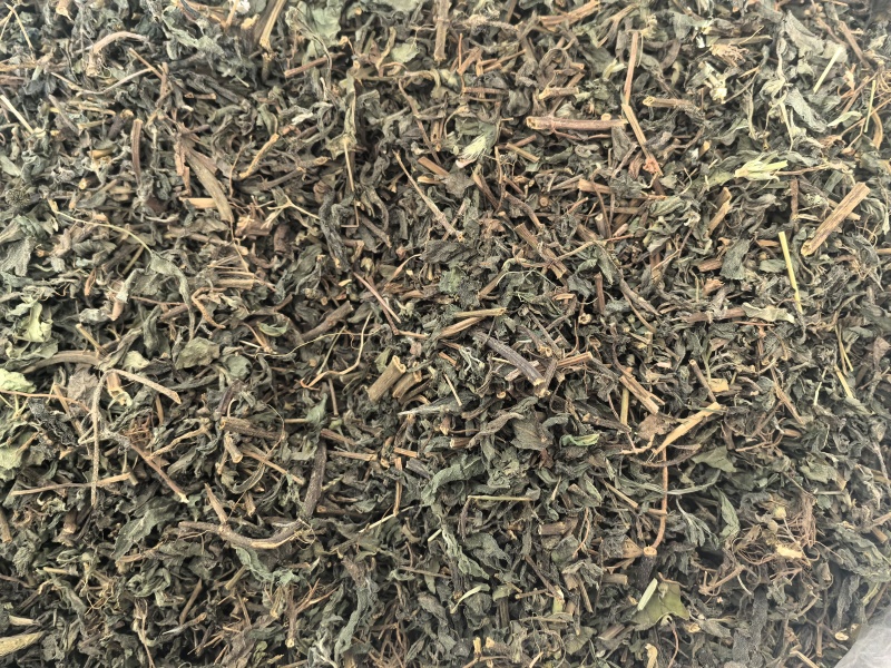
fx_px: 695
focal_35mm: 27
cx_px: 446
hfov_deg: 65.3
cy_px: 334
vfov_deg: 51.4
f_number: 2
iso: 640
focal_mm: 5.75
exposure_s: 1/100
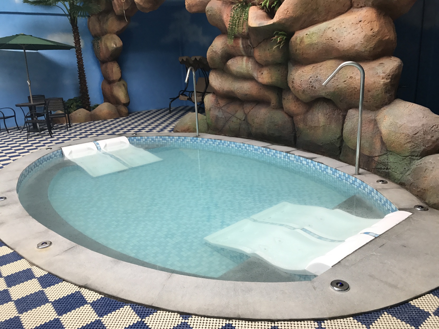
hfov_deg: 63.4
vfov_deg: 49.7
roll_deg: +3.0
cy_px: 164
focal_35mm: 28
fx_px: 355
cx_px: 220
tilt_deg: -15.9
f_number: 1.8
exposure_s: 1/100
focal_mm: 3.99
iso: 40
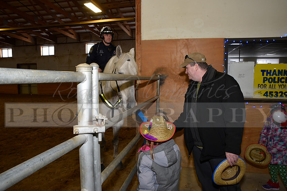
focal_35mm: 24
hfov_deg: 73.7
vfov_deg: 53.2
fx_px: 191
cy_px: 96
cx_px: 144
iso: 1600
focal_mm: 24
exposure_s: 1/60
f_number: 8
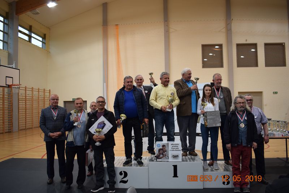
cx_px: 144
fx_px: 241
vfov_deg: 43.6
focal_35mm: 30
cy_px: 96
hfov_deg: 61.9
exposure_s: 1/60
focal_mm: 20
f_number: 4
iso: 450
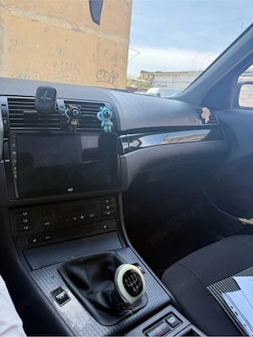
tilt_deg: -16.0
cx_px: 126
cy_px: 168
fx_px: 234
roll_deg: -4.9
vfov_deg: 71.6
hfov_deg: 56.8
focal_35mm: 24
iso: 80
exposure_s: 1/438
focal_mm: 6.76
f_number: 1.78
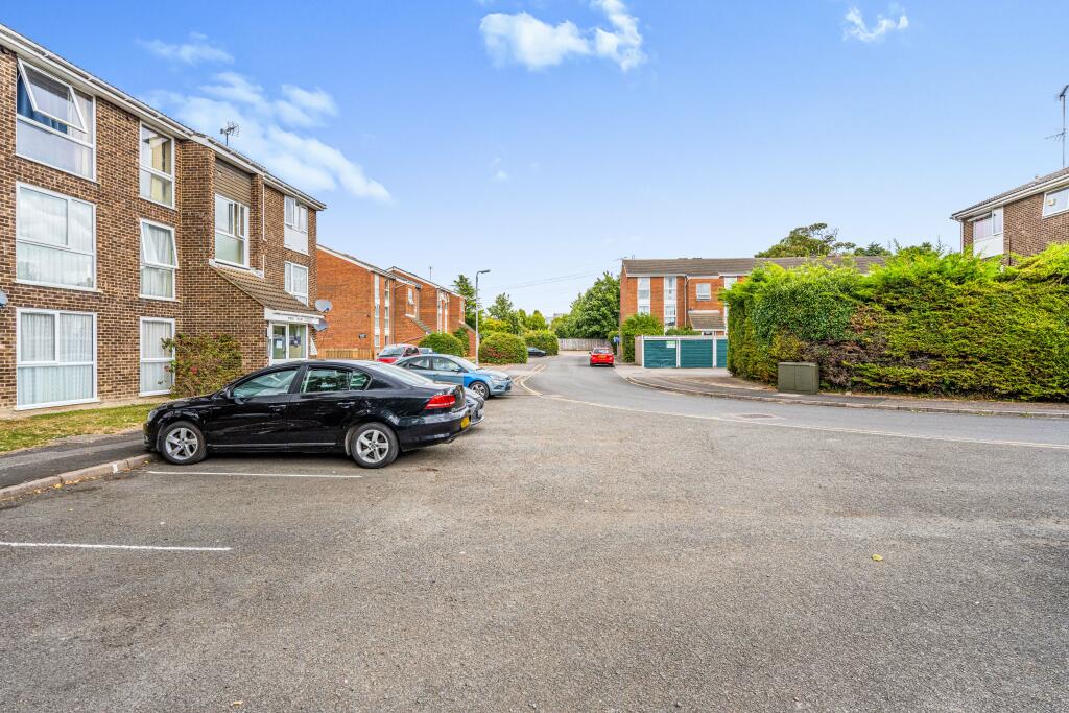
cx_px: 534
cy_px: 356
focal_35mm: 18
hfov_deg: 91.6
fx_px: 520
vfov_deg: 68.9
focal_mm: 17.5
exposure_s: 1/250
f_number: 11
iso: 400
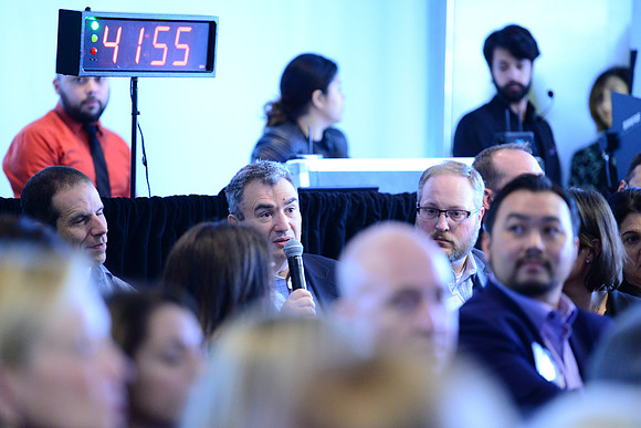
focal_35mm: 200
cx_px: 320
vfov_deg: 6.9
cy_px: 214
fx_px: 3562
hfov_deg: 10.3
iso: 4000
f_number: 2.8
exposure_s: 1/80
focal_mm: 200
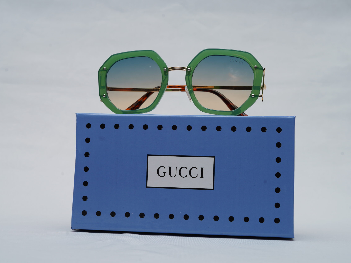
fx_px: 558
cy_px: 132
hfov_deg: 34.9
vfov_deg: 26.6
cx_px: 179
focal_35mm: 55
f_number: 9
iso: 100
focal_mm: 50
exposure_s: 1/160
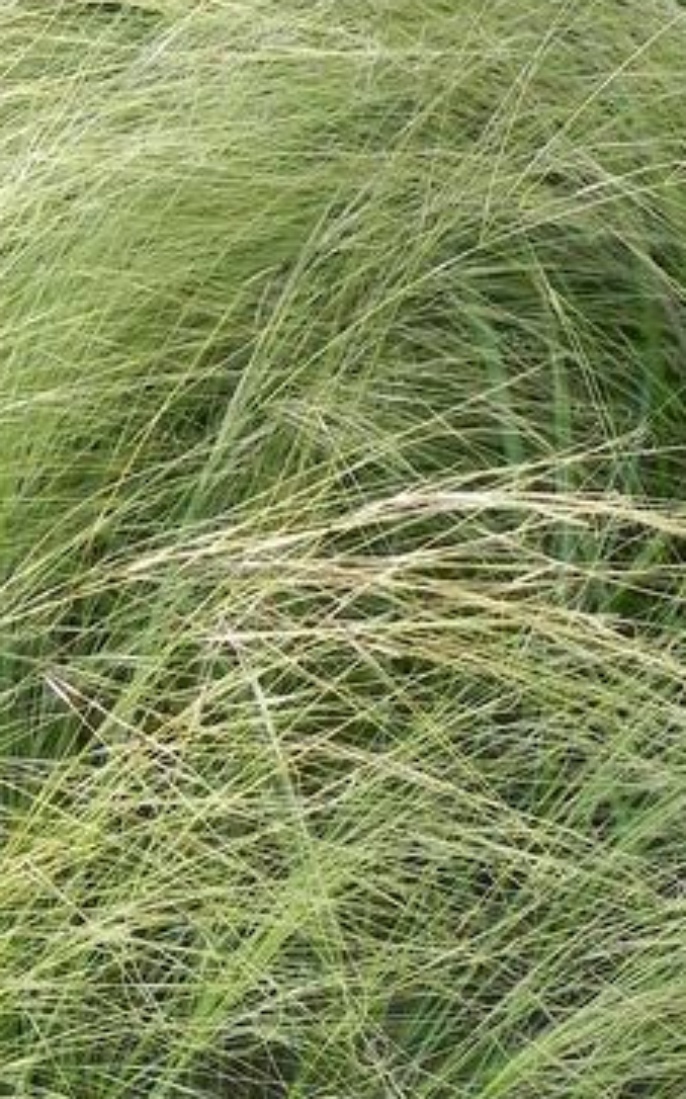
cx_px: 167
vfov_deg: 21.2
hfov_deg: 13.6
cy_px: 987
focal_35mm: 96
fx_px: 2874
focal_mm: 7.3
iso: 160
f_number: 4
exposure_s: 1/200
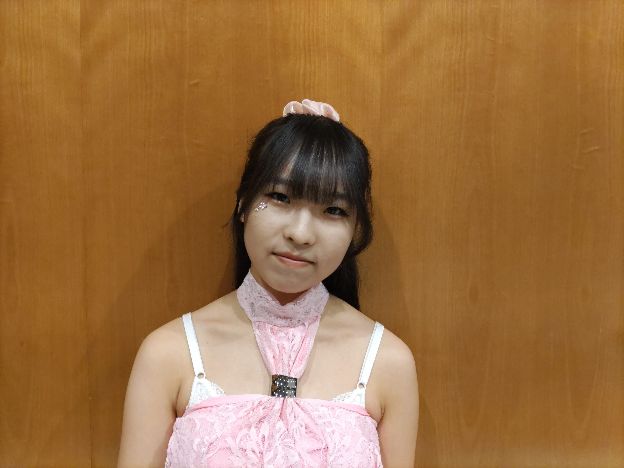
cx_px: 312
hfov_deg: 67.3
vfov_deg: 53.1
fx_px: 469
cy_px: 234
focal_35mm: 26
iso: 811
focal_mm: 4.8
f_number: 1.79
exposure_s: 1/33
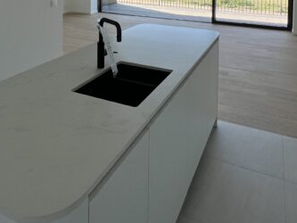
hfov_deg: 59.9
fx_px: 257
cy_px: -21
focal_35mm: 30
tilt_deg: -2.8
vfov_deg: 38.8
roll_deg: -1.2
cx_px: 151
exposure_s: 1/264
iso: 32
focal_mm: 1.57
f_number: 1.8
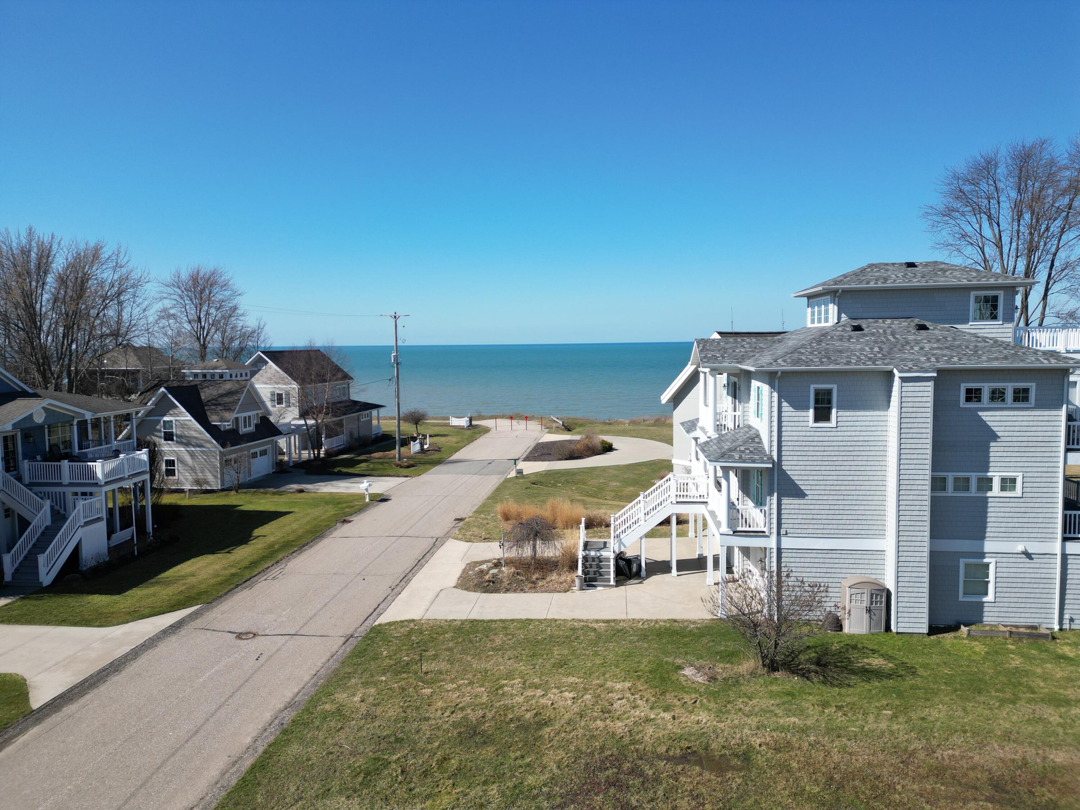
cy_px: 405
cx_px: 540
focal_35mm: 24
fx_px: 749
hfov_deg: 71.6
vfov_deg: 56.8
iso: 100
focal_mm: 6.72
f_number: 1.7
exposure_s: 1/2500
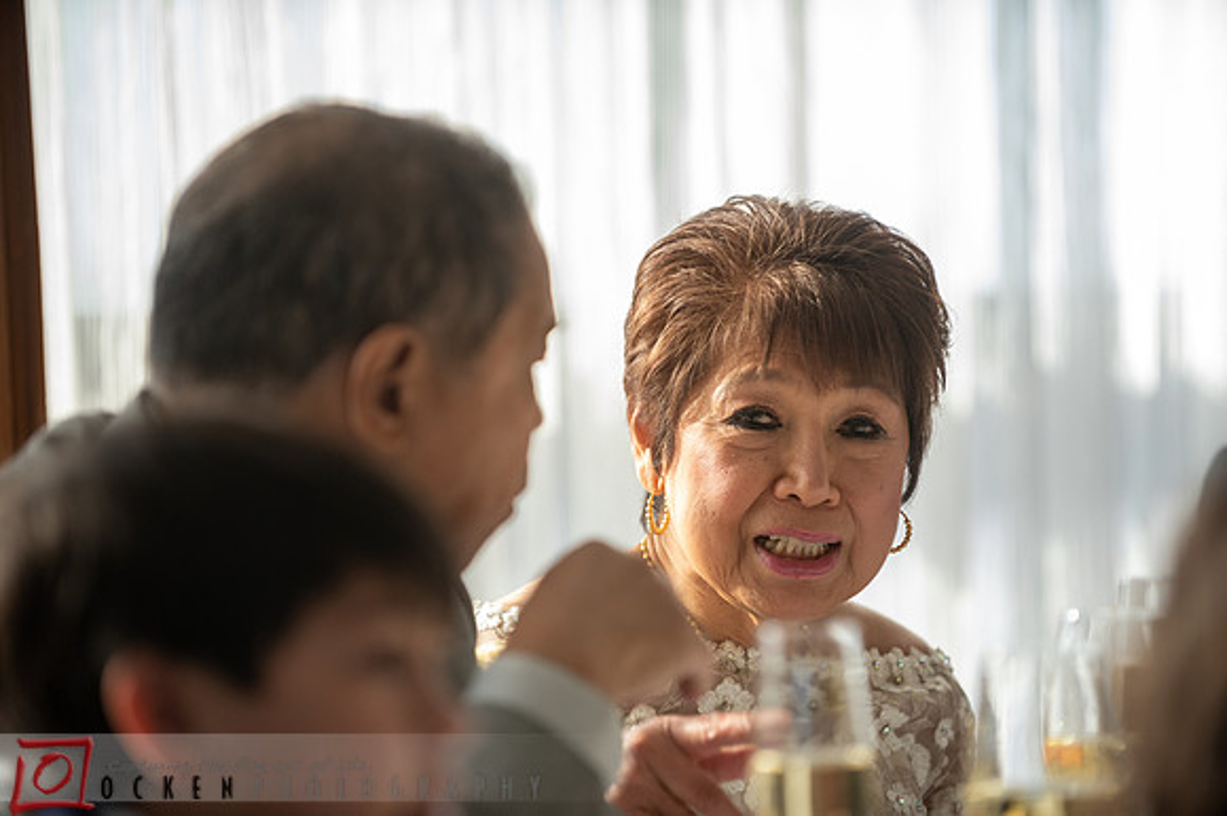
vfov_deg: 7.2
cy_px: 408
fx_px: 6478
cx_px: 614
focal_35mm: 190
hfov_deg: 10.8
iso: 800
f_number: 2.8
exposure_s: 1/500
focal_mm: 190
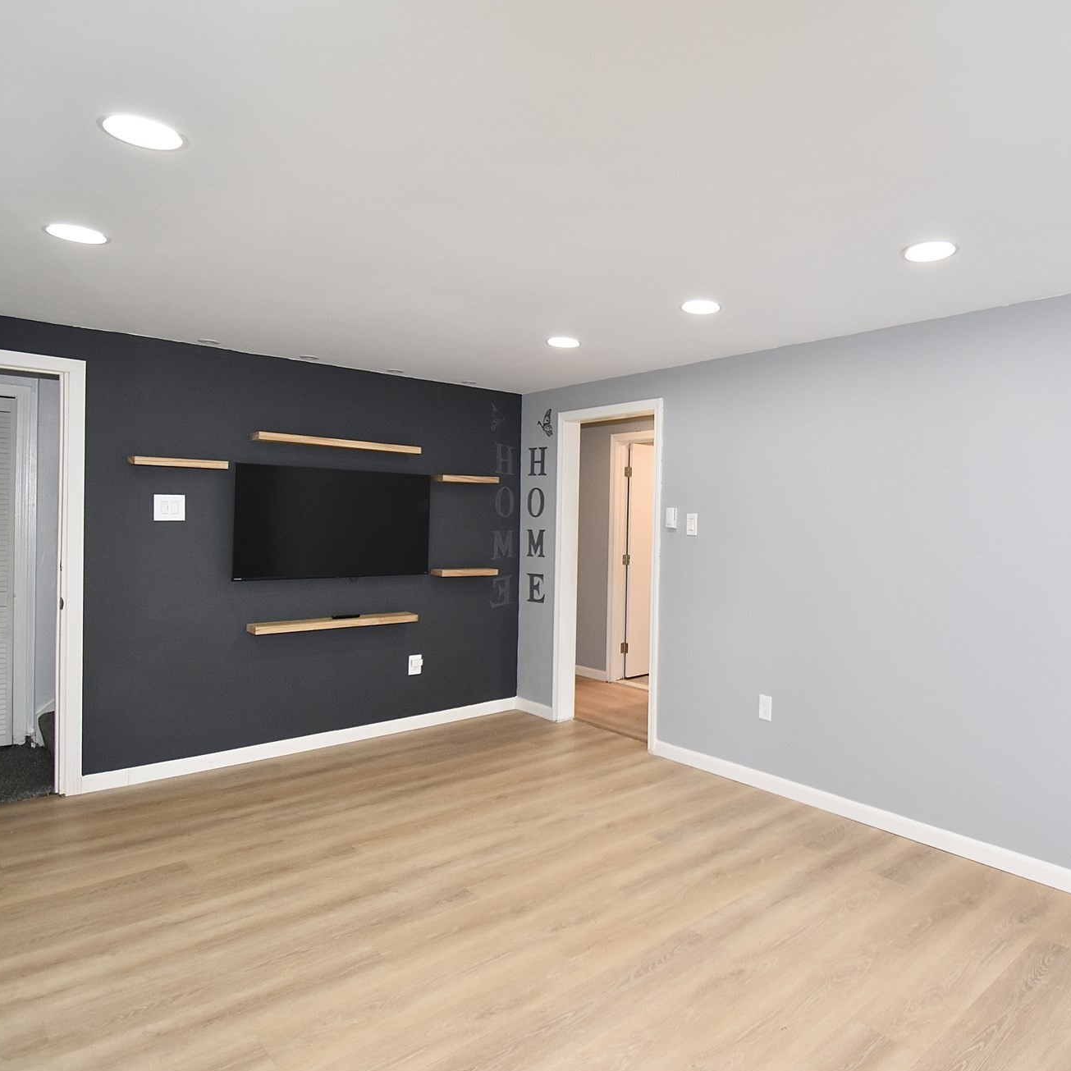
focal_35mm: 20
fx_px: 700
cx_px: 700
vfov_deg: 74.8
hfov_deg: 72.9
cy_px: 540
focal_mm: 10
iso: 800
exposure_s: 1/125
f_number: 5.6
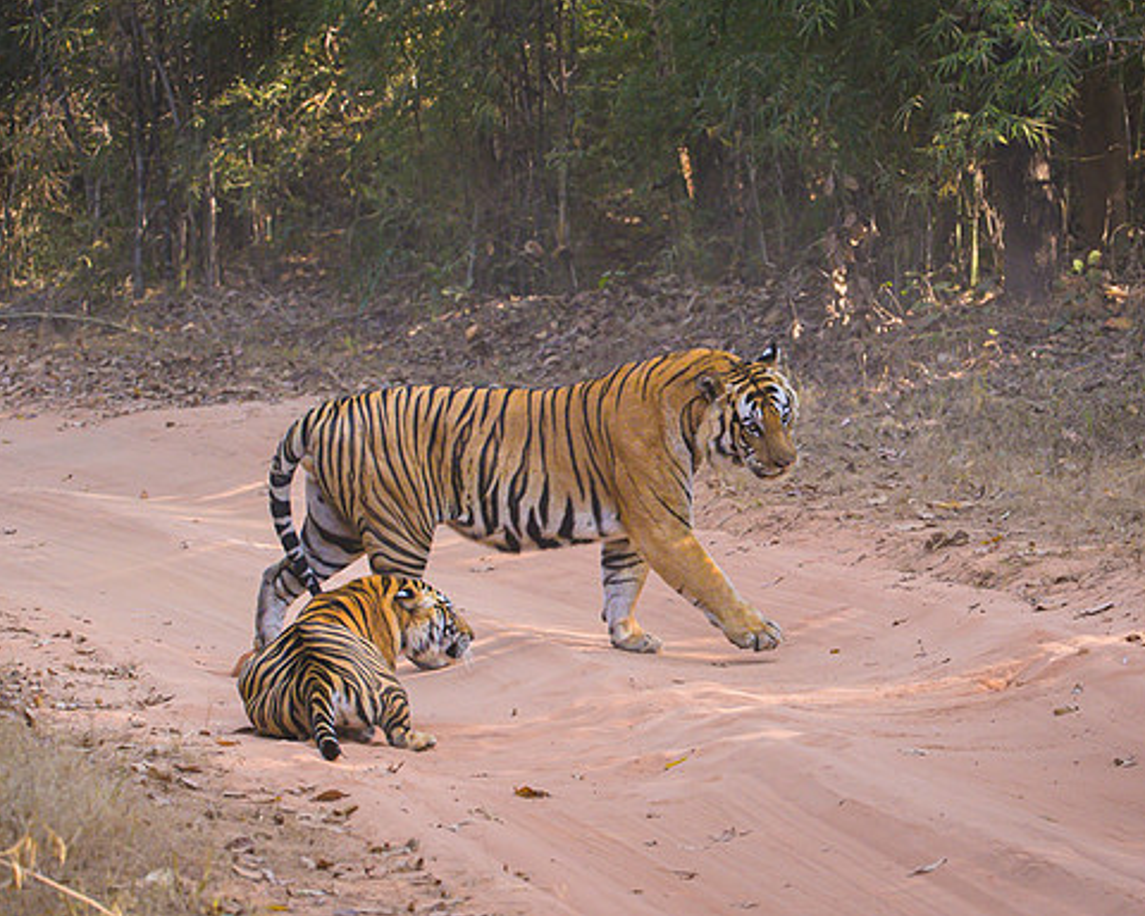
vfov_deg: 6.7
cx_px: 712
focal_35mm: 230
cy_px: 502
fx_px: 7794
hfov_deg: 8.4
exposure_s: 1/1600
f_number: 6.3
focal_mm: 180
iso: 6400
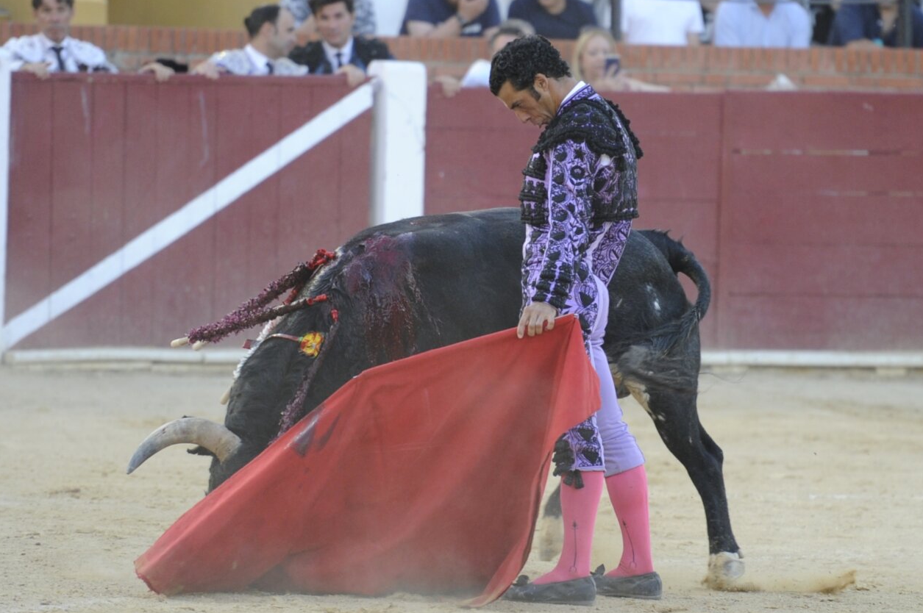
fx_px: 5225
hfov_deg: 10.1
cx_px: 456
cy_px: 309
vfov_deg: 6.7
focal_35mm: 204
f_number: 2.8
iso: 800
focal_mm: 200
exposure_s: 1/640
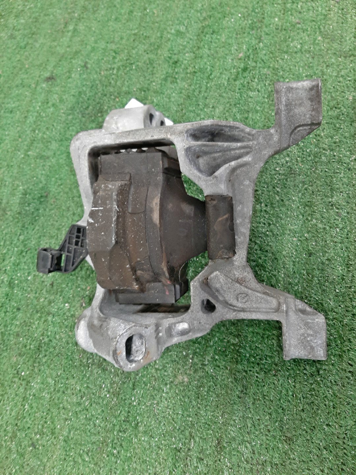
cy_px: 238
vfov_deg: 67.3
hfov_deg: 53.1
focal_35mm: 26
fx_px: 357
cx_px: 178
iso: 243
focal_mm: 3.93
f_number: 1.7
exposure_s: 1/25
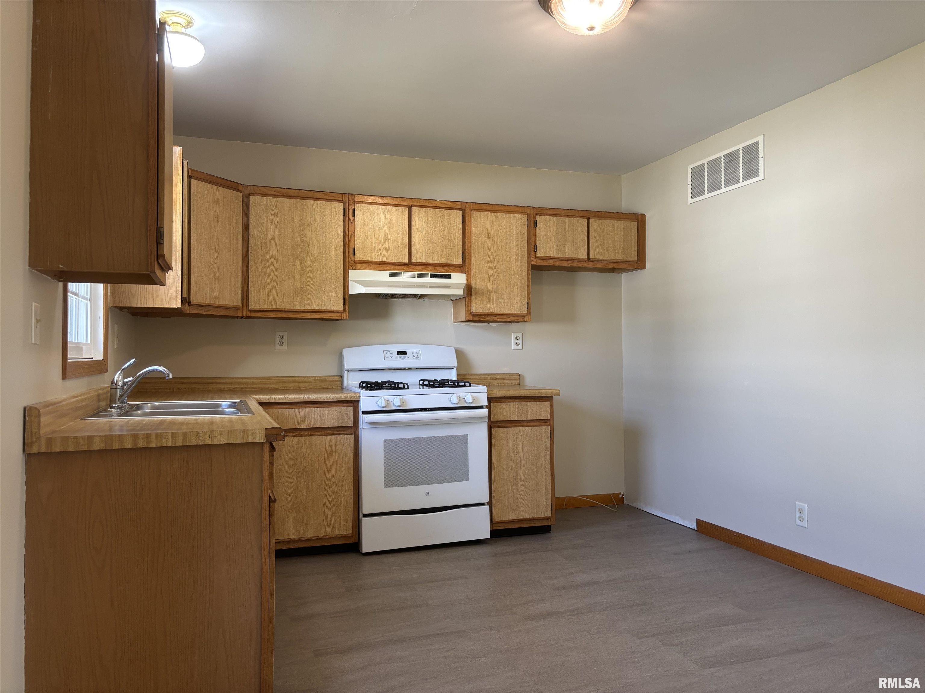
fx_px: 695
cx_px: 462
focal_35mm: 26
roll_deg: +0.0
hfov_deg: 67.3
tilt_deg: +1.1
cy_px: 346
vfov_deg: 53.1
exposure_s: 1/60
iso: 80
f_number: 1.6
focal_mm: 5.96
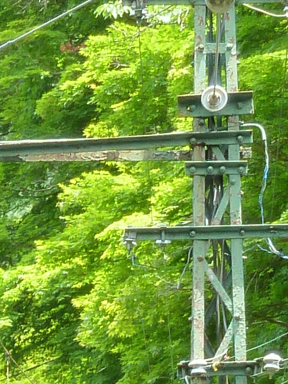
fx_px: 4934
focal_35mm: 445
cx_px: -173
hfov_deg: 3.3
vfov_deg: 4.3
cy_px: 1009
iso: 125
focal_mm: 13.7
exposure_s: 1/100
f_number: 4.2
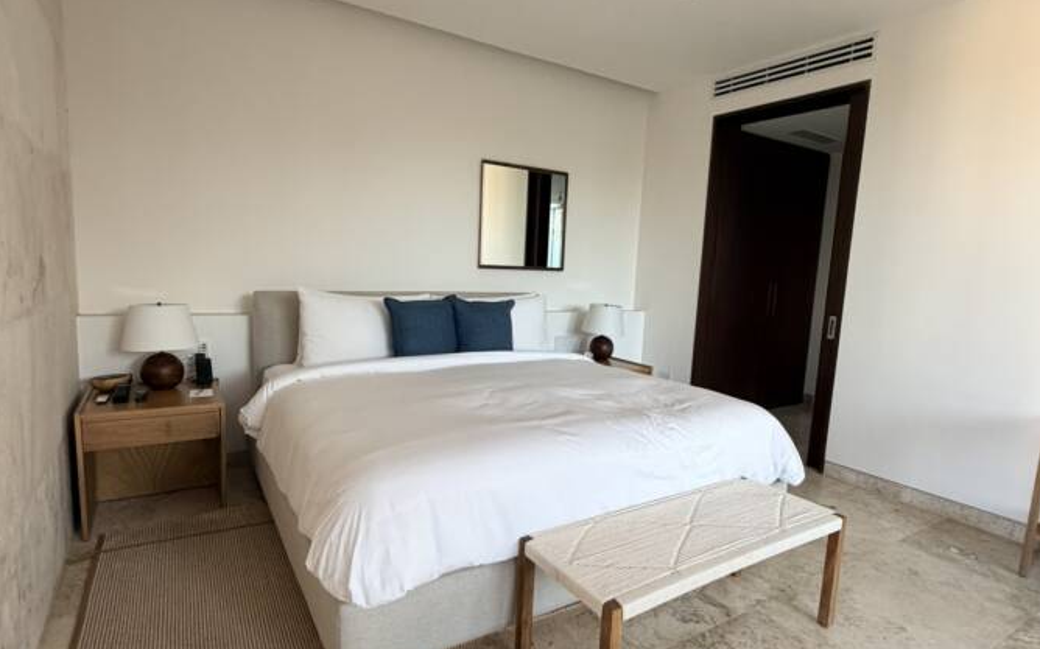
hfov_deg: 85.1
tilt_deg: -7.5
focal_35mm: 20
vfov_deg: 59.6
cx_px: 519
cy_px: 344
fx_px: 567
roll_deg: -2.0
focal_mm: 2.22
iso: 200
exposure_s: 1/121
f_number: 2.2
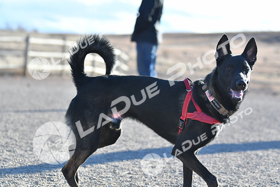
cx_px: 140
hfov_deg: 17.5
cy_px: 94
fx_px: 910
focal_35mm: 117
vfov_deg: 11.7
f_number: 2.8
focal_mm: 78
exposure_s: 1/4000
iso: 640
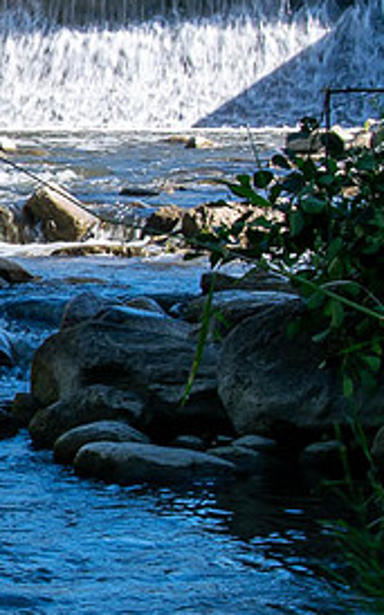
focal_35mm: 183
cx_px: -418
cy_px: 253
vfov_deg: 11.5
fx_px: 3067
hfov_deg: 6.9
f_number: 18
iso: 100
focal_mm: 38
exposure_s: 1/30
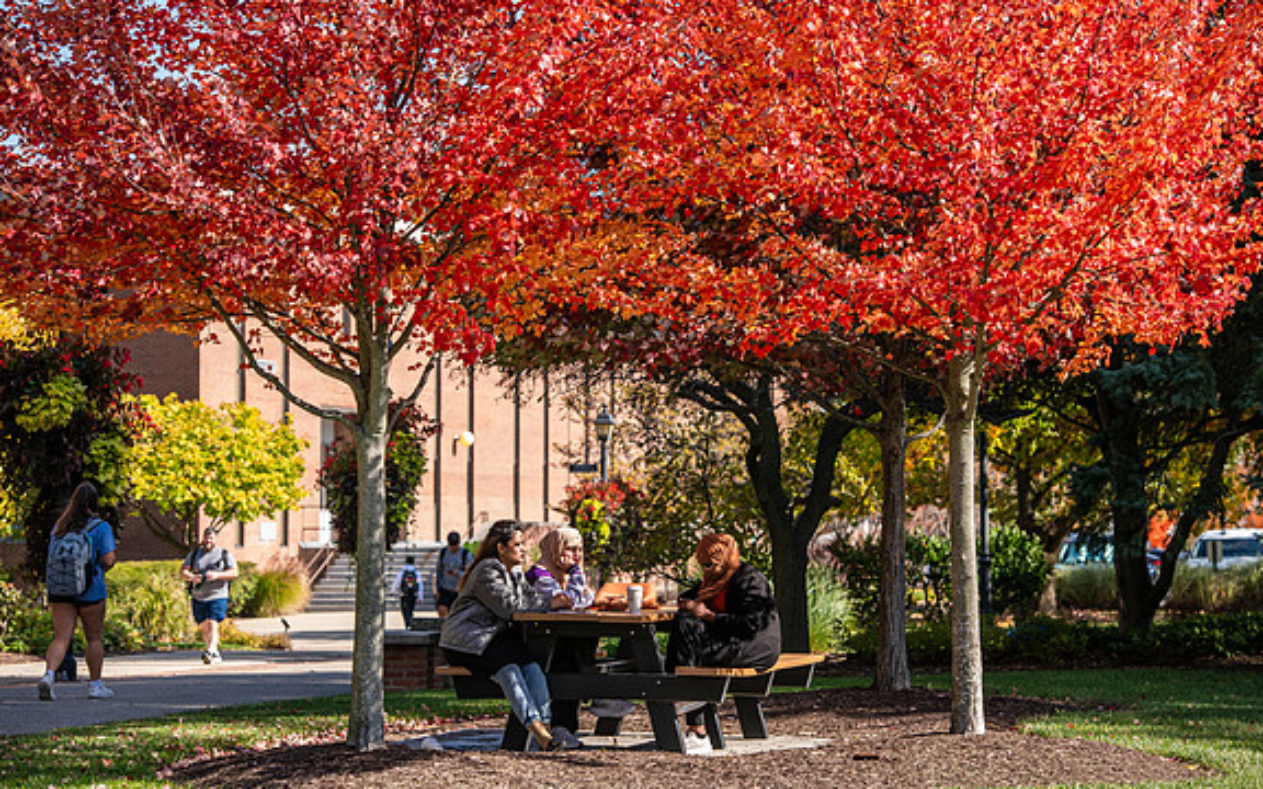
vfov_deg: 11.4
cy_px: 371
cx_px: 634
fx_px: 3958
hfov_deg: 18.1
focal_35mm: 115
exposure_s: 1/250
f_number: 5.6
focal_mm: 112
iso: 160
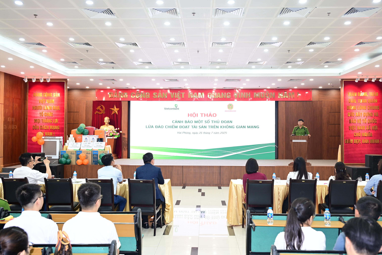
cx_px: 191
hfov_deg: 58.7
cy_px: 128
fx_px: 340
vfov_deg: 41.1
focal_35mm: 32
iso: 1250
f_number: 4
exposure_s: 1/100
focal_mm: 32
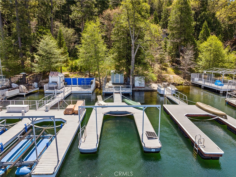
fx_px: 163
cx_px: 118
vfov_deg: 56.7
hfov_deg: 71.6
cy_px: 88
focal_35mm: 24
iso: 110
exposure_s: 1/60
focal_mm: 12.3
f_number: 2.8
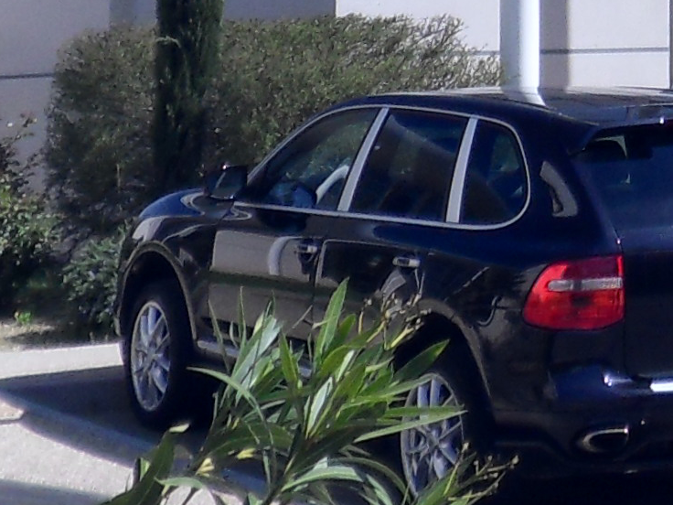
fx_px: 2314
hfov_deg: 15.5
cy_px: -444
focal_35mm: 119
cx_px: 948
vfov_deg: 11.4
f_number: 7.5
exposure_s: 1/180
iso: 80
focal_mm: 4.2
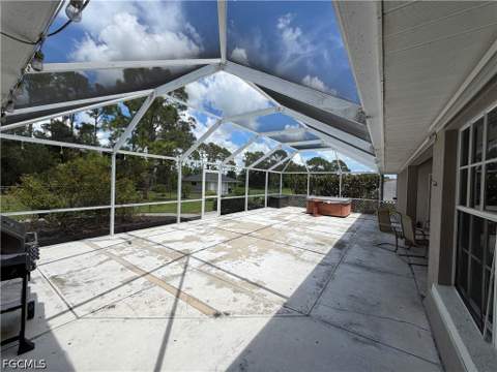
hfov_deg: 102.1
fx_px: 201
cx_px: 248
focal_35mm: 14
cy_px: 186
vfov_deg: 85.7
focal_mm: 2.22
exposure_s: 1/770
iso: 20
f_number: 2.2
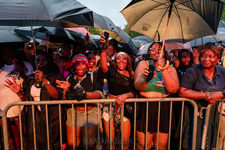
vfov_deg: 53.2
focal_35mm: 24
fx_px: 150
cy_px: 75
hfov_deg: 73.7
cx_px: 112
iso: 4000
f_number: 3.2
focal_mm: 24
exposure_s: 1/250
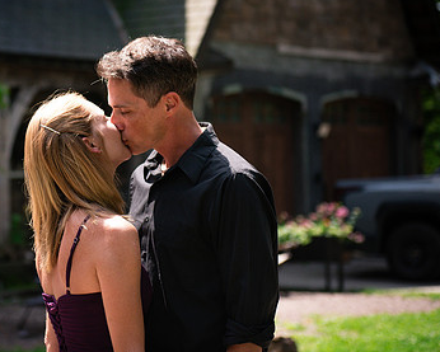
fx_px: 1433
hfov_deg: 17.4
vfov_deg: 14.0
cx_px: 126
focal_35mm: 110
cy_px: 121
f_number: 2.8
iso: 500
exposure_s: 1/4000
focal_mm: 70
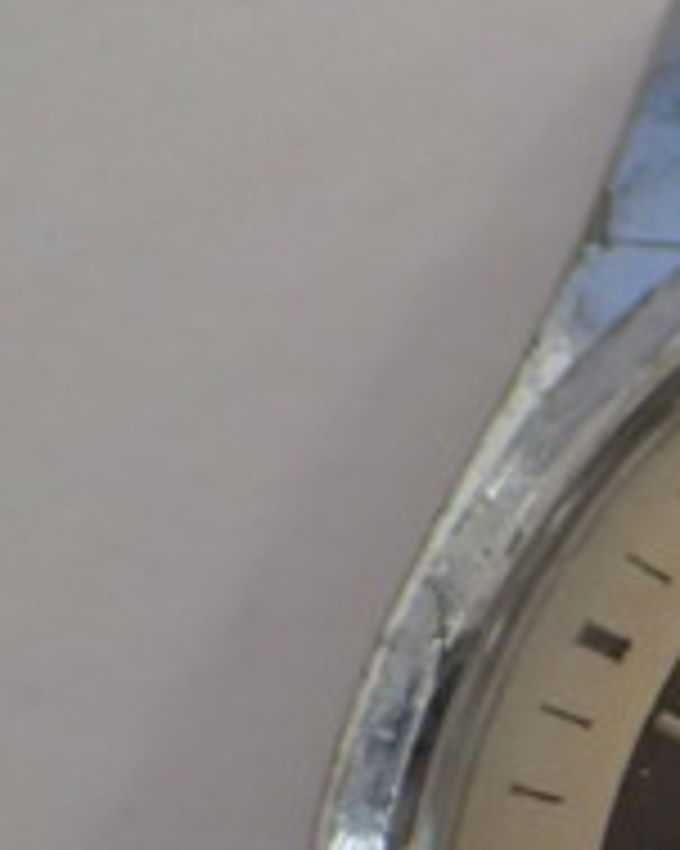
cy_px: 1102
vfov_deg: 11.9
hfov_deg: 9.2
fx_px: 3953
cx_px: 1369
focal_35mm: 157
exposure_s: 1/40
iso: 800
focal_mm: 6.86
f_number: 2.7
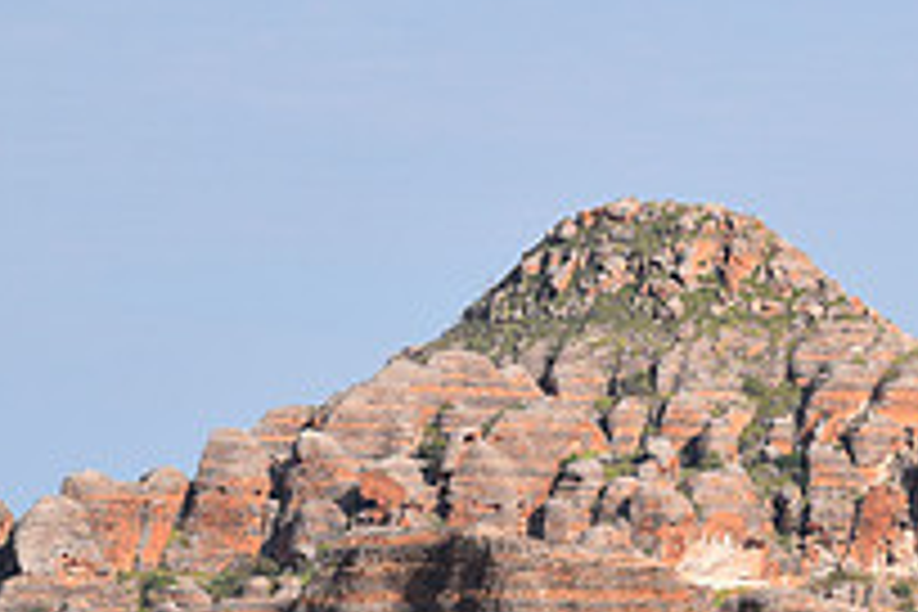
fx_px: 9791
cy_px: 308
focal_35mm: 384
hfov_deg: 5.4
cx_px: 778
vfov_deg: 3.6
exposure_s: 1/400
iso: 200
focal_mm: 90
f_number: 10
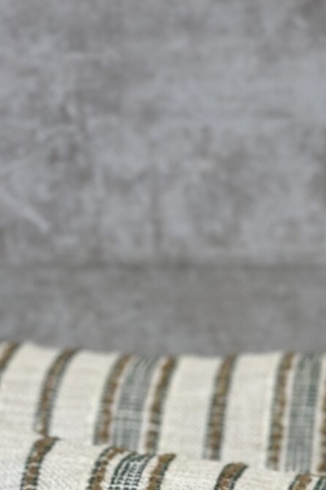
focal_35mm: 193
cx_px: 471
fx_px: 2623
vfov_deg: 10.1
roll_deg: +0.9
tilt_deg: -17.2
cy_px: 874
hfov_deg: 7.0
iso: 80
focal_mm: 6.86
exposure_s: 1/233
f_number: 1.78
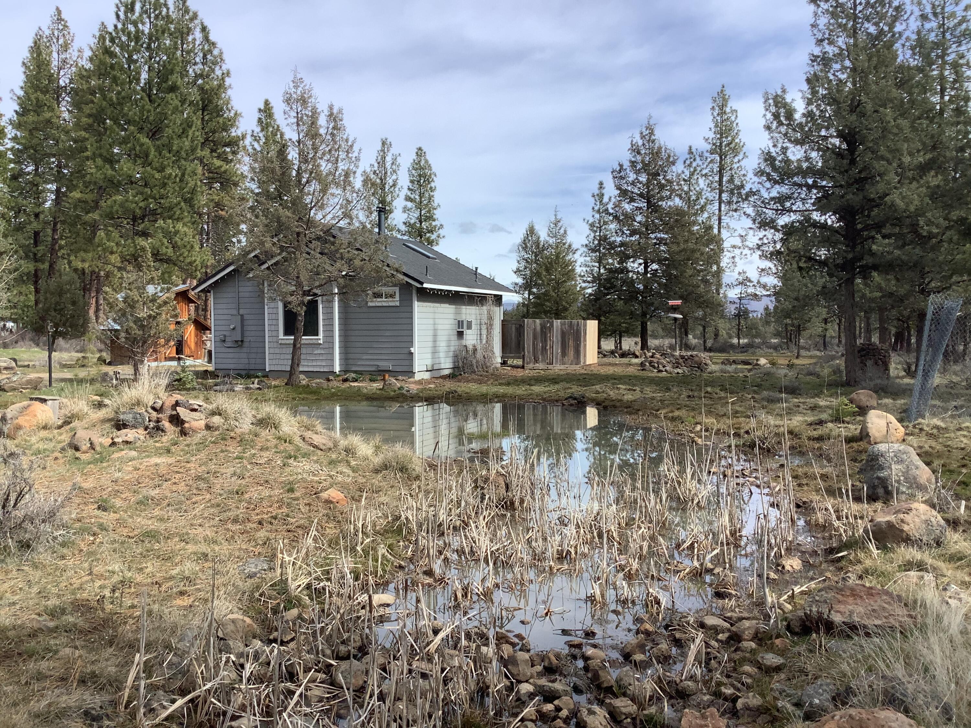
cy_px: 364
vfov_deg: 45.4
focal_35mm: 31
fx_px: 870
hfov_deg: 58.4
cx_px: 486
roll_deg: +0.5
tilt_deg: -2.8
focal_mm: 3.3
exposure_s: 1/1006
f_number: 2.4
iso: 25
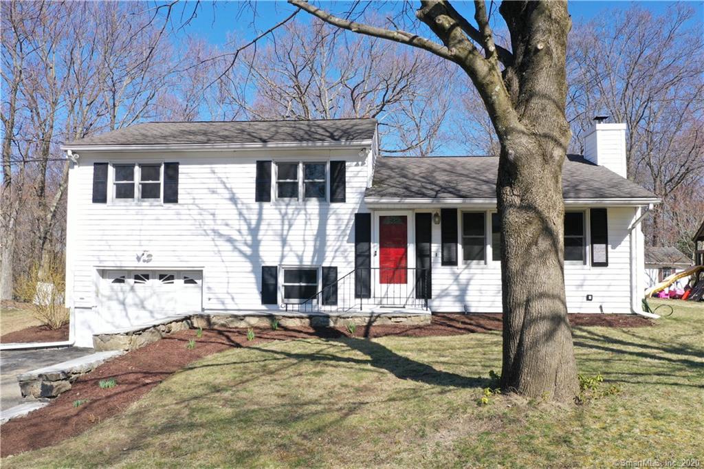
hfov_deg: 65.5
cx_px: 352
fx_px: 547
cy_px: 234
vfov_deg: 46.4
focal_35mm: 28
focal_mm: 10.26
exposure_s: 1/240
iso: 100
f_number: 5.6
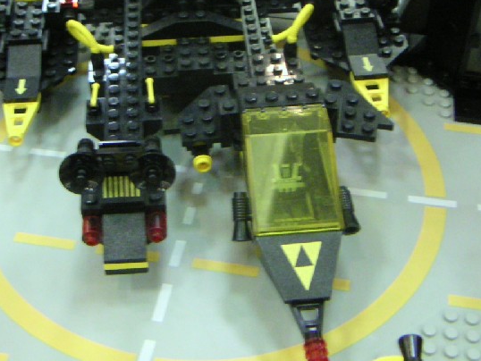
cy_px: 129
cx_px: 185
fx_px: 765
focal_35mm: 55
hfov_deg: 34.8
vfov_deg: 26.5
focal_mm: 4.8
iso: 400
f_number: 2.8
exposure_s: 1/15
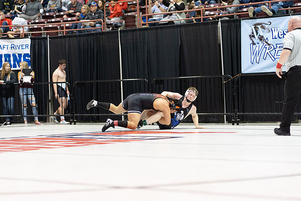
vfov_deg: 16.1
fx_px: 711
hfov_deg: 23.9
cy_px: 100
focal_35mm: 85
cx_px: 150
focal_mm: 85
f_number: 1.8
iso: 2500
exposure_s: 1/500
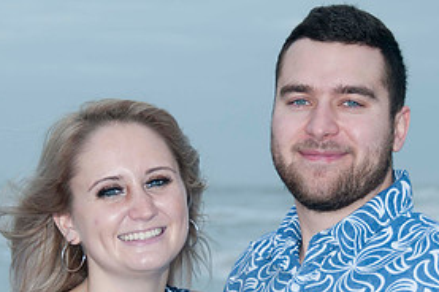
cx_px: 250
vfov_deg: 7.0
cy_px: 242
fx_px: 2375
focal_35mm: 195
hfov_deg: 10.6
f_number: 5.6
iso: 100
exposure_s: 1/125
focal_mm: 62
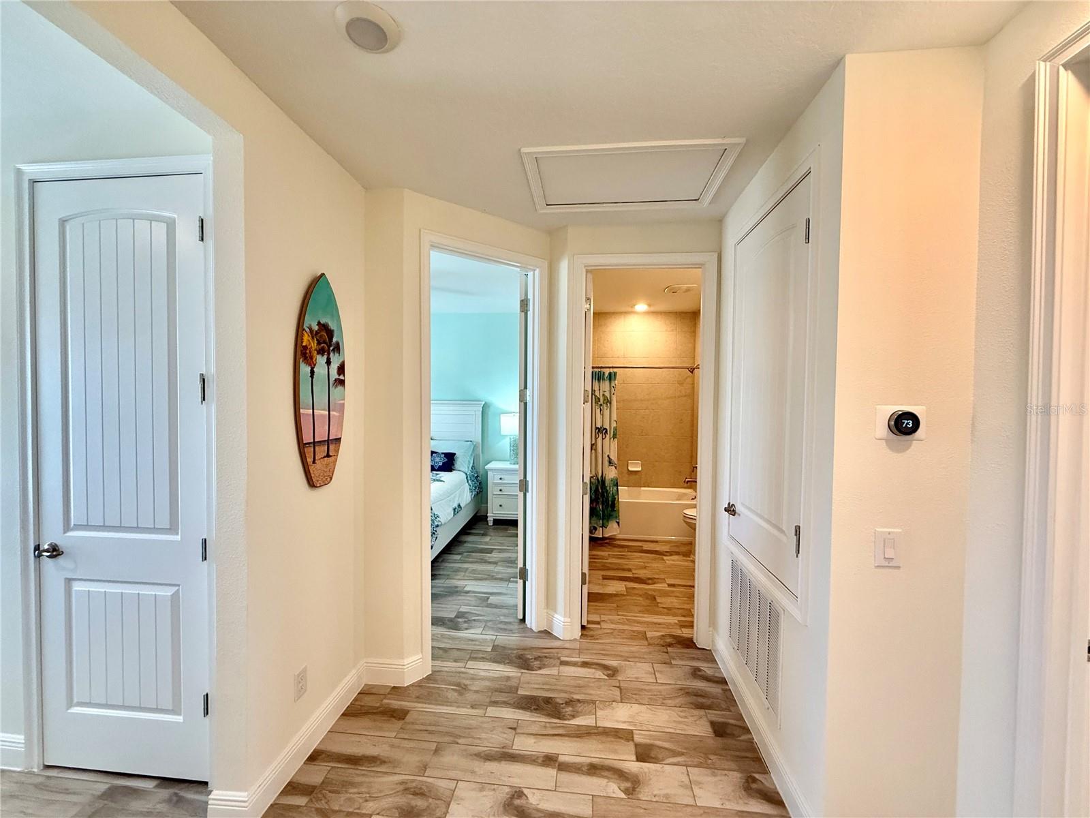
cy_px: 409
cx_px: 545
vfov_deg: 85.7
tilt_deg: -0.3
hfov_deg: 102.1
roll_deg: -0.3
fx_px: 441
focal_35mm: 14
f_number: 2.2
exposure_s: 1/120
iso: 200
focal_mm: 2.22
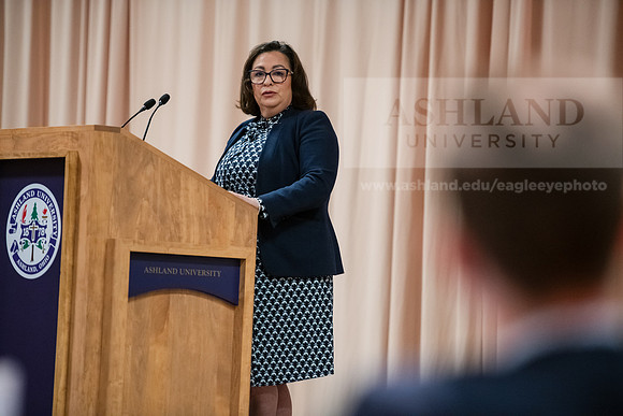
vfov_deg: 7.2
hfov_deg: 10.8
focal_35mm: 190
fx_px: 3289
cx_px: 312
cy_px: 208
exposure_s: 1/200
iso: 3200
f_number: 2.8
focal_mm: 190
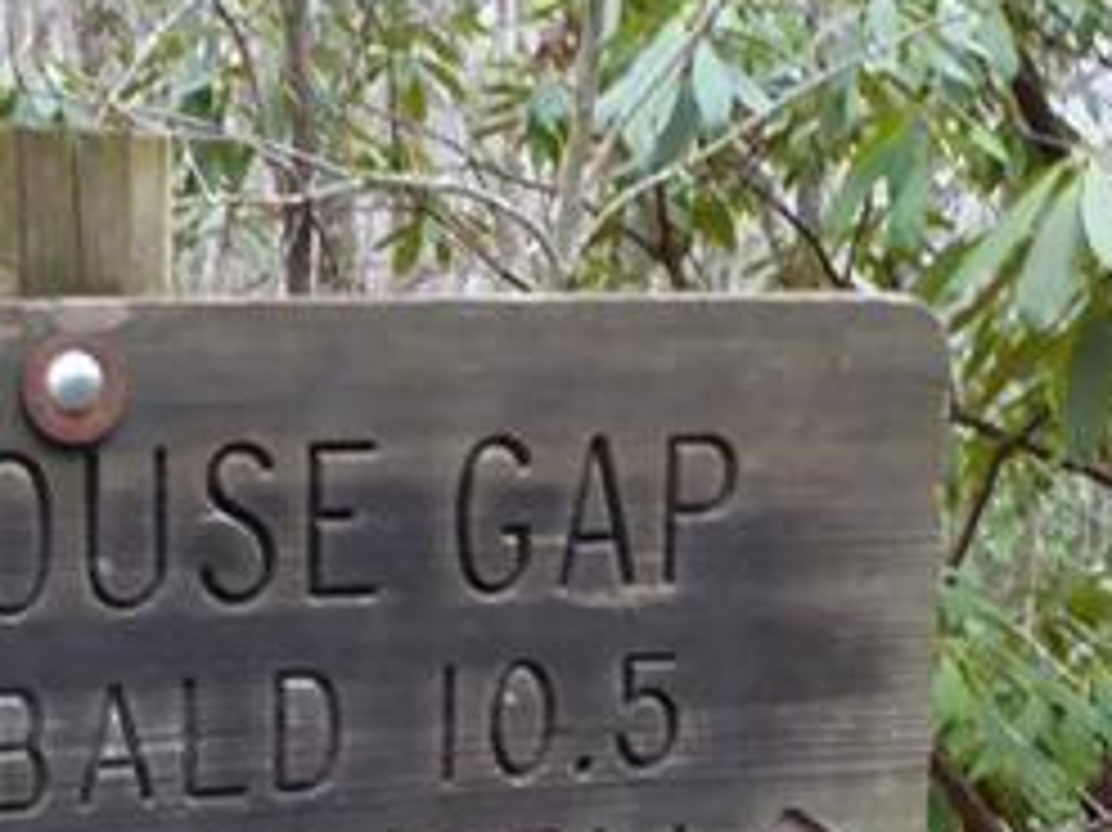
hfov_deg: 24.6
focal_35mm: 76
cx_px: 23
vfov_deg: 18.9
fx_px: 2440
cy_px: 792
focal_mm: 4.3
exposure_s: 1/60
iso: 200
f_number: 3.3
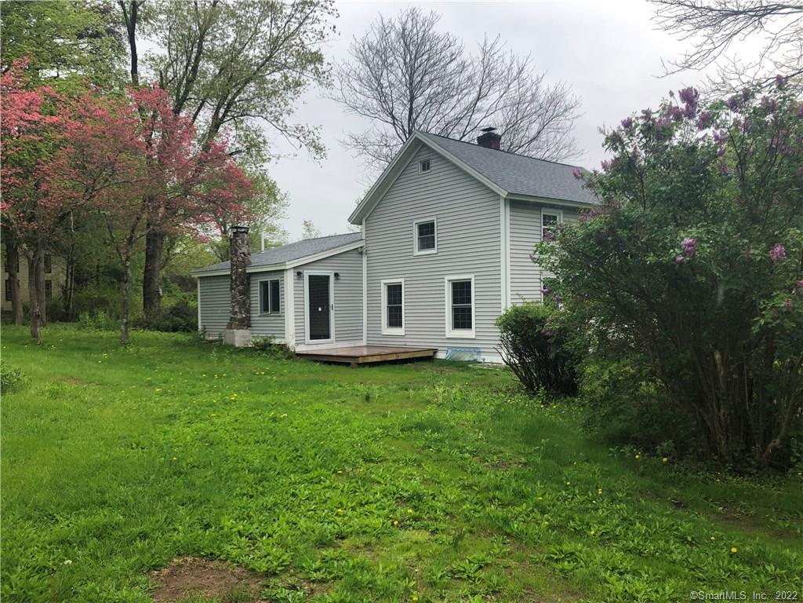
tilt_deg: -0.2
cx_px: 402
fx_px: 650
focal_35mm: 28
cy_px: 302
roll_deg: +1.3
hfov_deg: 63.4
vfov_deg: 49.7
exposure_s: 1/762
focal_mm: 3.99
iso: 20
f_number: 1.8
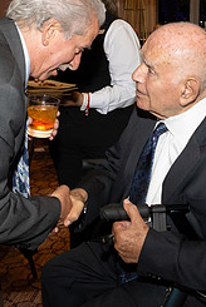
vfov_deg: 29.9
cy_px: 74
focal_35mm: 66
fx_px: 565
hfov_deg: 20.5
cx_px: 155
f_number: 5.6
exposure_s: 1/100
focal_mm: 24
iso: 800
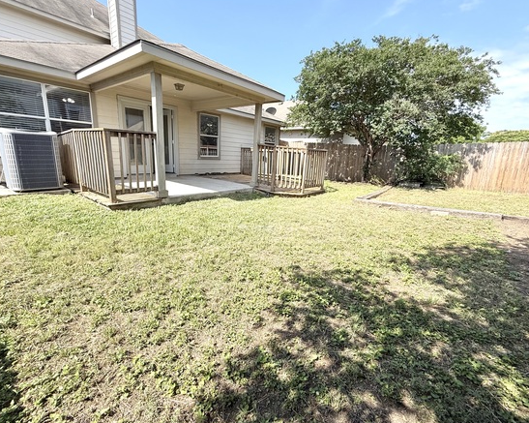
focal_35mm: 16
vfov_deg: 80.3
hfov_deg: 93.1
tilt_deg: -12.1
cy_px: 210
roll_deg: -3.3
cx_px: 264
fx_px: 250
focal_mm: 2.22
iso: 50
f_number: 2.2
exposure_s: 1/1125
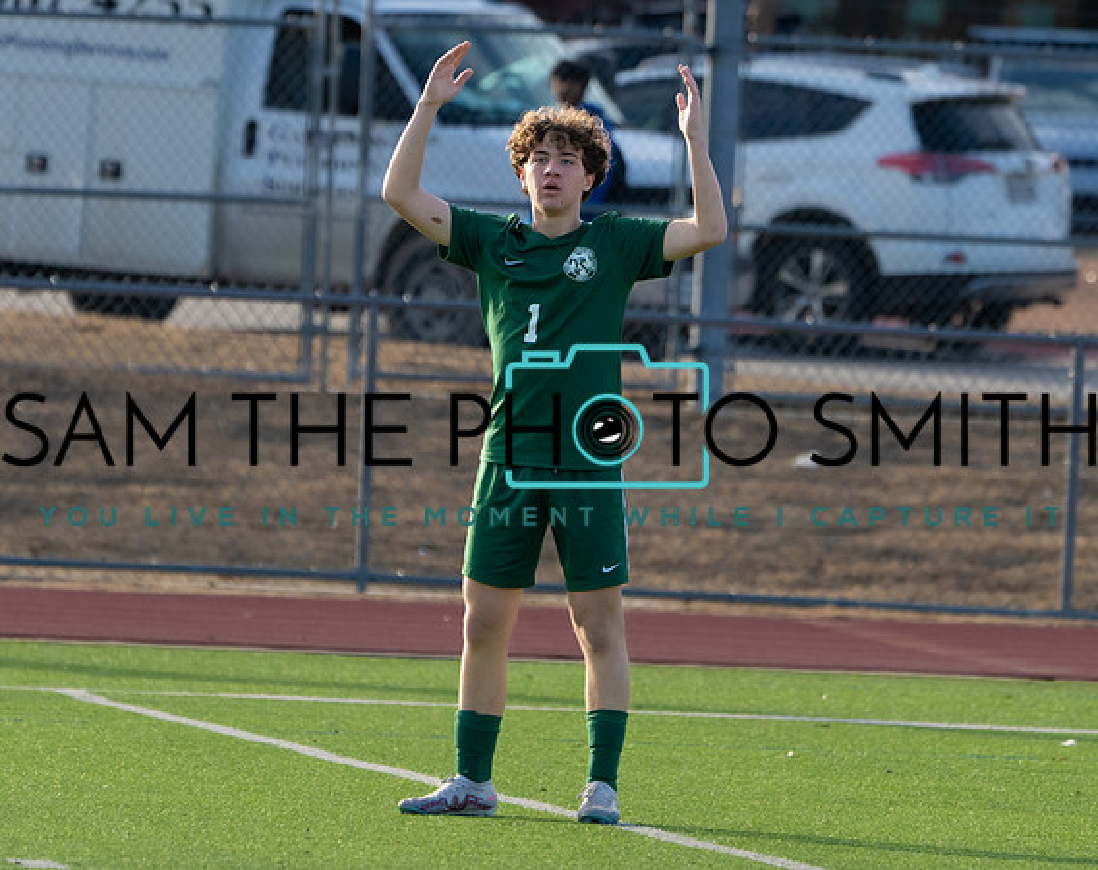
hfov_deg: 3.6
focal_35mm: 534
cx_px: 567
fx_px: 17301
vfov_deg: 2.9
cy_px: 388
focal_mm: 276
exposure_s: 1/1250
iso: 500
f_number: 5.6
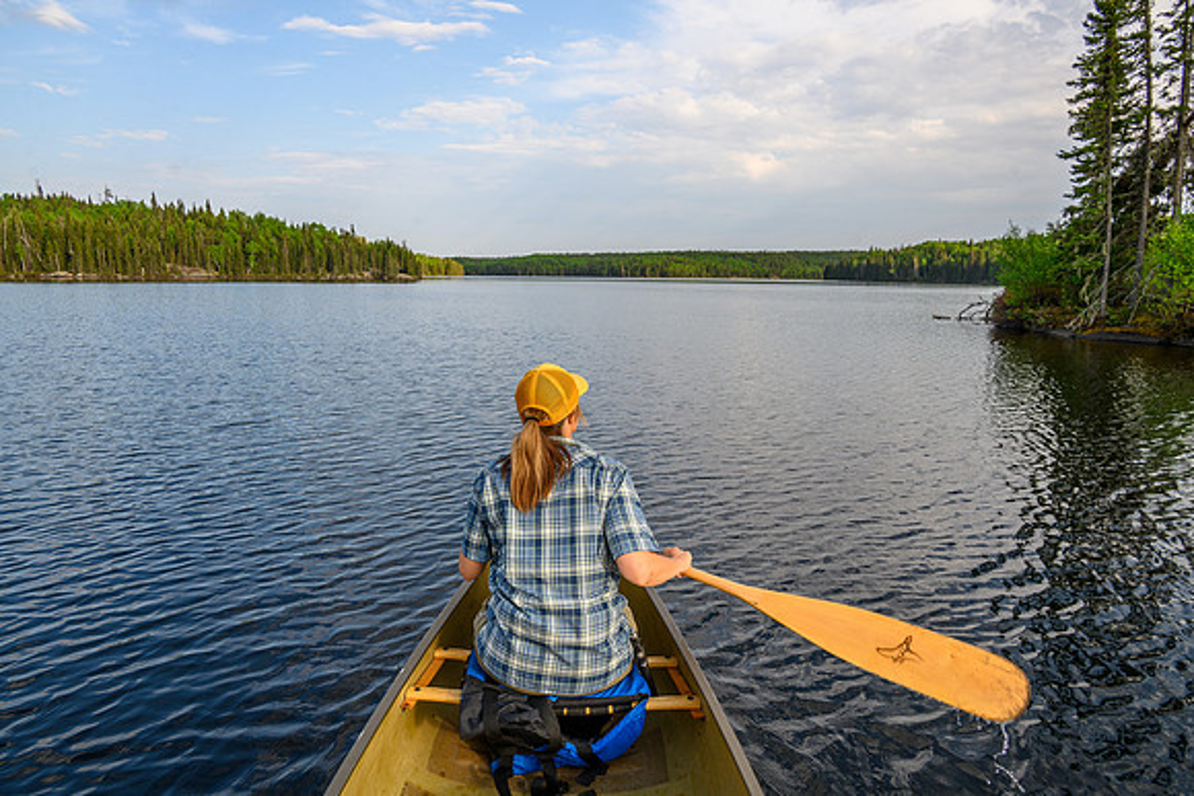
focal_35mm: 24
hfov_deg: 73.7
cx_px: 597
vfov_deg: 53.2
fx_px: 796
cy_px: 398
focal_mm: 24
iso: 100
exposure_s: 1/160
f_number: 8
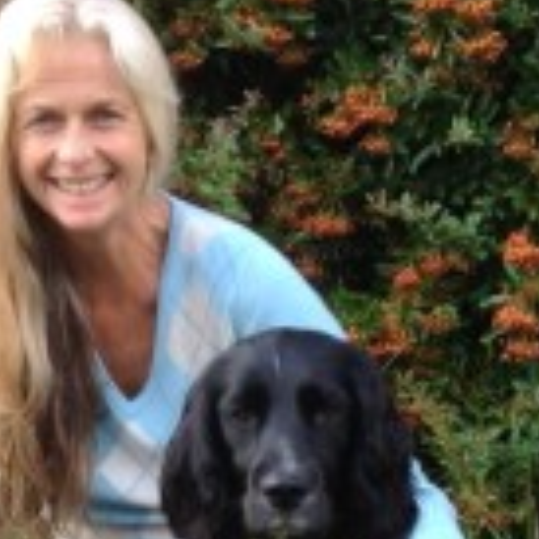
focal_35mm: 109
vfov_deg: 15.6
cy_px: 563
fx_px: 1920
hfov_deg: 15.9
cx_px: 169
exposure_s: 1/120
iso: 32
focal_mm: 3.3
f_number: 2.4
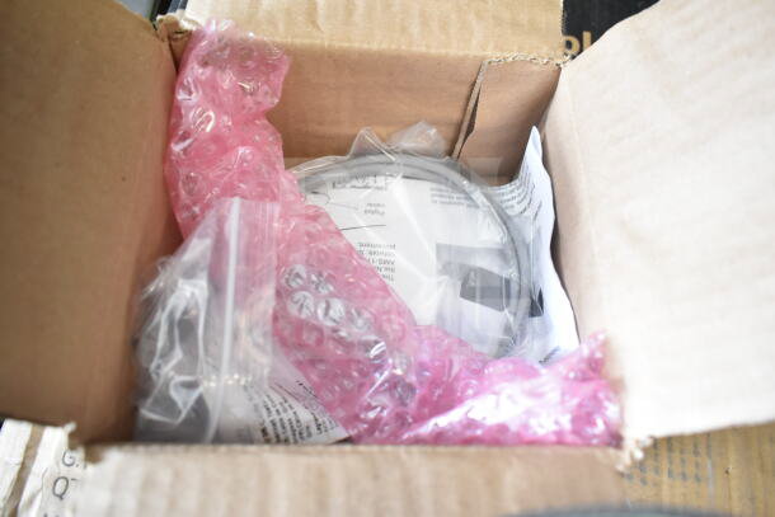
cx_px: 388
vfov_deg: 43.6
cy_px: 258
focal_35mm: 30
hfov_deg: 61.9
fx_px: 646
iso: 1600
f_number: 4
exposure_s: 1/60
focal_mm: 20
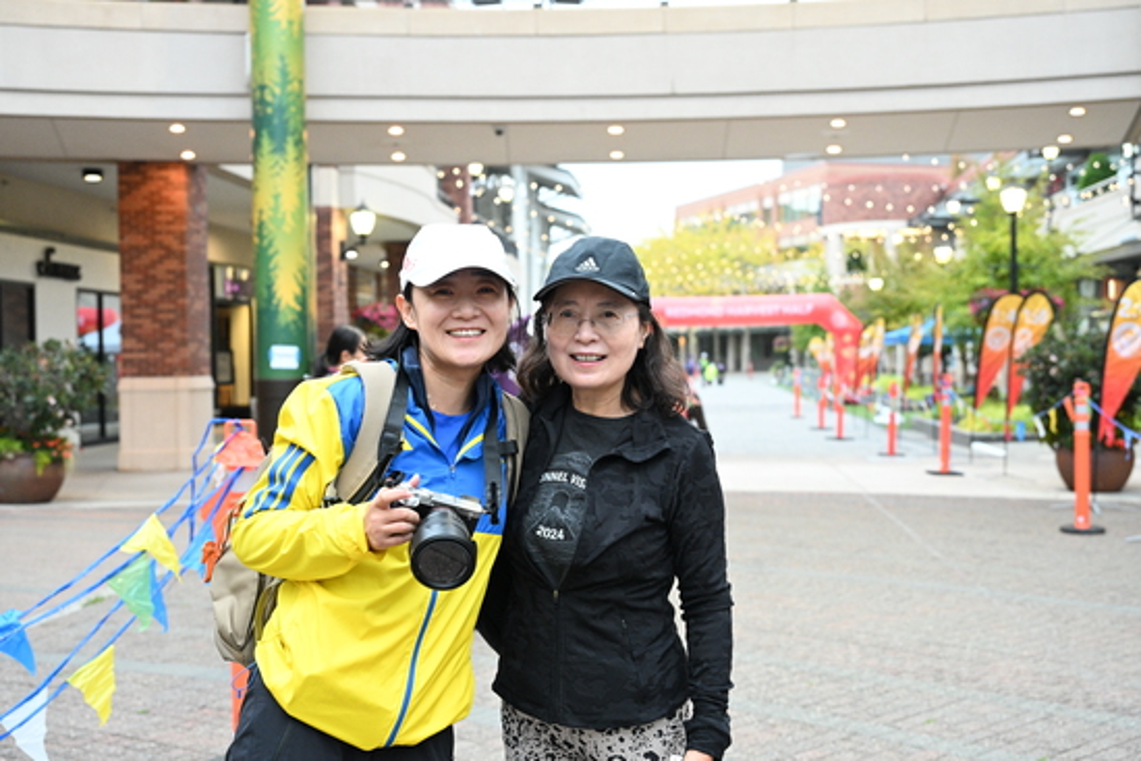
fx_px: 1395
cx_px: 570
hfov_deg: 44.5
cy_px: 380
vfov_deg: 30.5
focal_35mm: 44
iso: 3200
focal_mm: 44
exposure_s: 1/160
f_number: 4
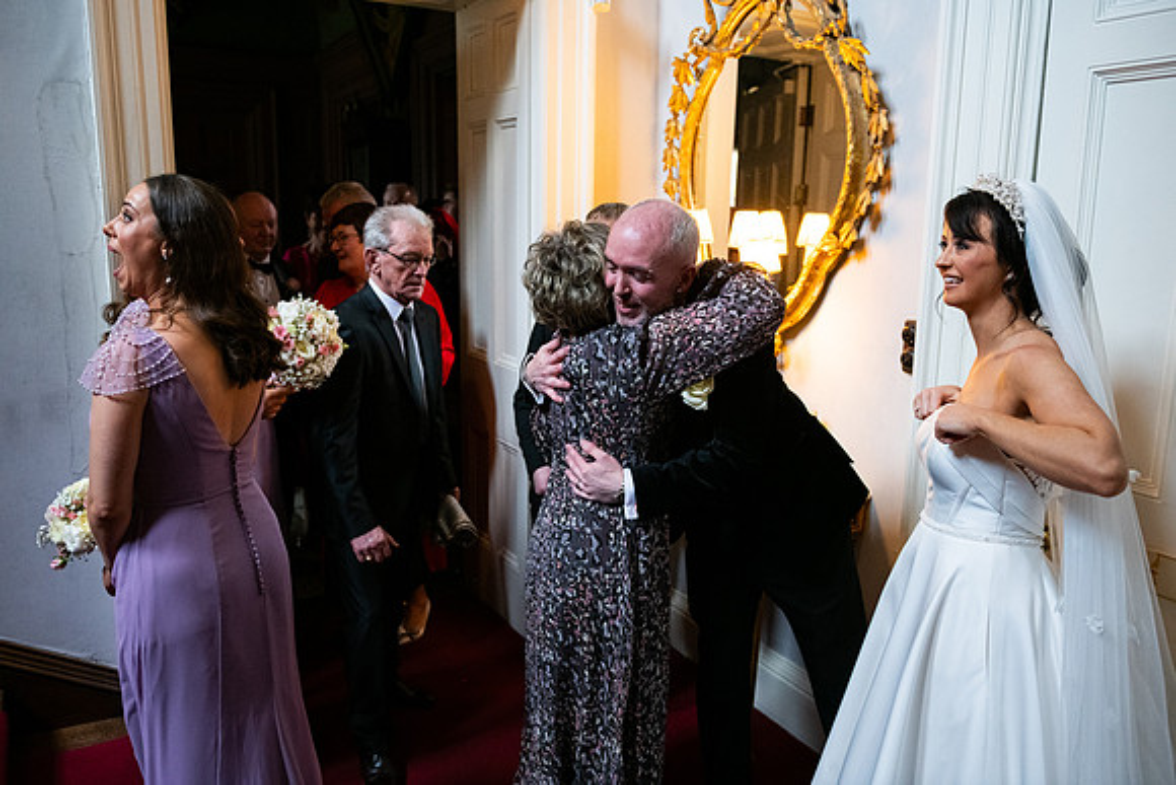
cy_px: 392
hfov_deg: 65.5
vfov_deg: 46.4
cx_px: 588
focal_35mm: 28
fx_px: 915
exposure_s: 1/160
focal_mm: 28
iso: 1600
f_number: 3.5
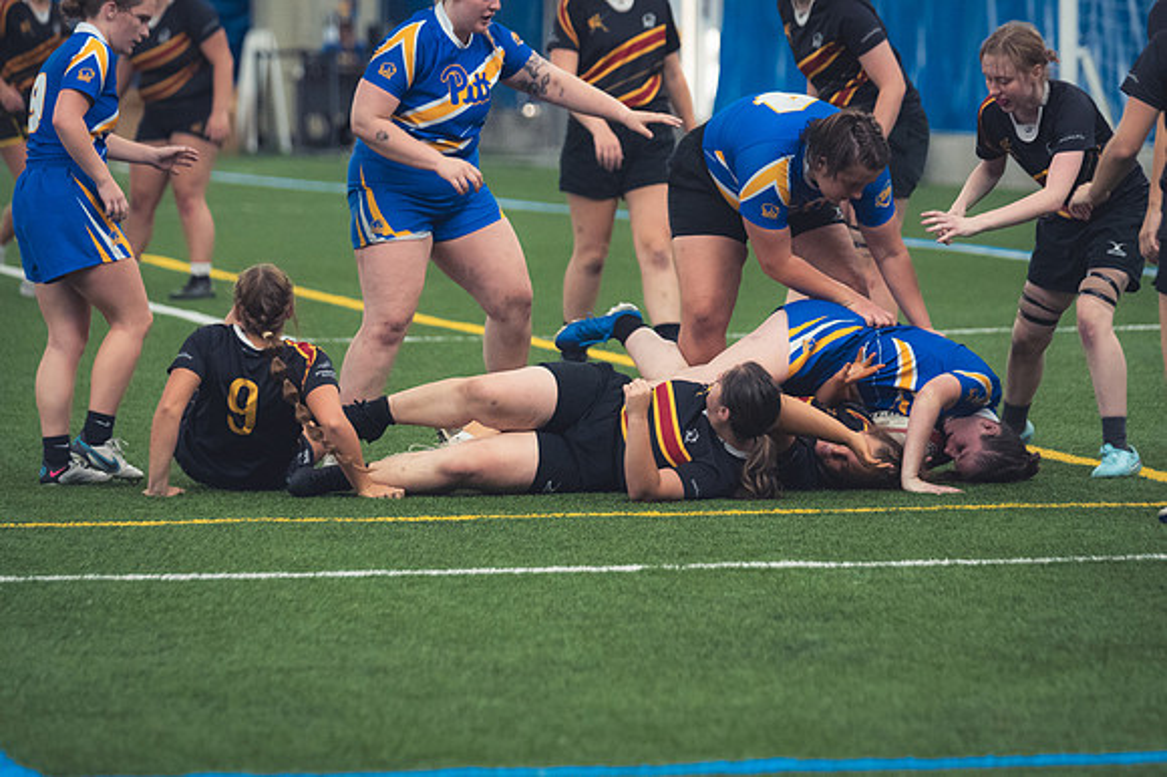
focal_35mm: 225
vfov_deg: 6.1
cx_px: 584
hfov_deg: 9.2
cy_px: 388
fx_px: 7289
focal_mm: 150
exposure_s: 1/320
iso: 3200
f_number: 2.8
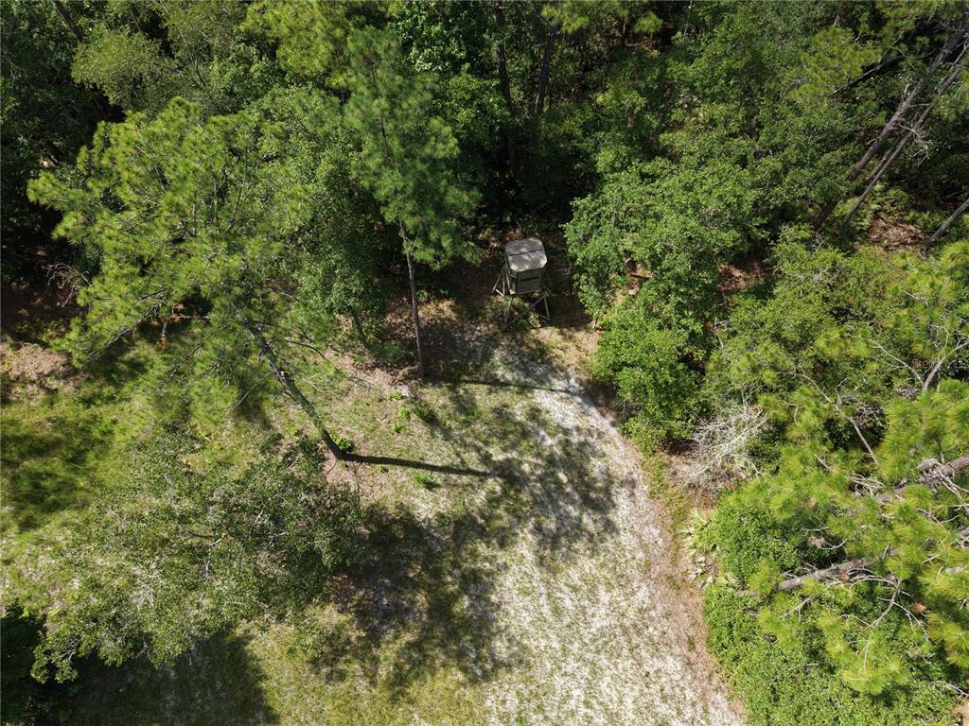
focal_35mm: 24
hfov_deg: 71.6
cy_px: 363
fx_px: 672
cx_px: 484
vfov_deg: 56.8
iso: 100
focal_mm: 8.67
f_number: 1.8
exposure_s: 1/250
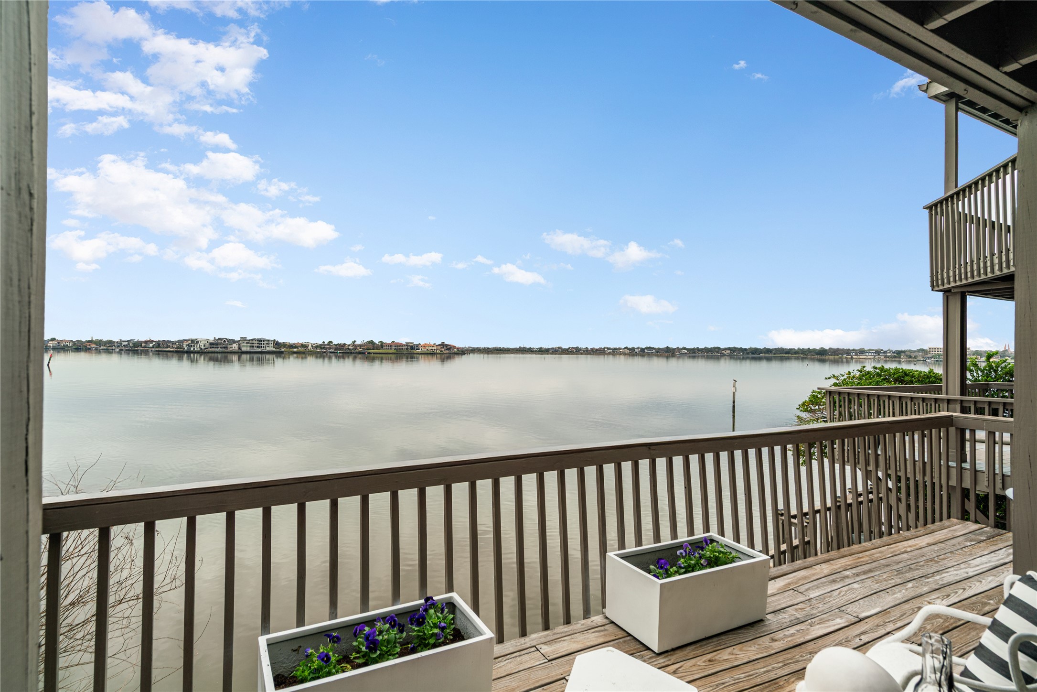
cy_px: 346
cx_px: 518
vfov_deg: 67.4
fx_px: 519
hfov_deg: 90.0
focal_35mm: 18
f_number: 8
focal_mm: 18
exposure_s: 1/30
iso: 125
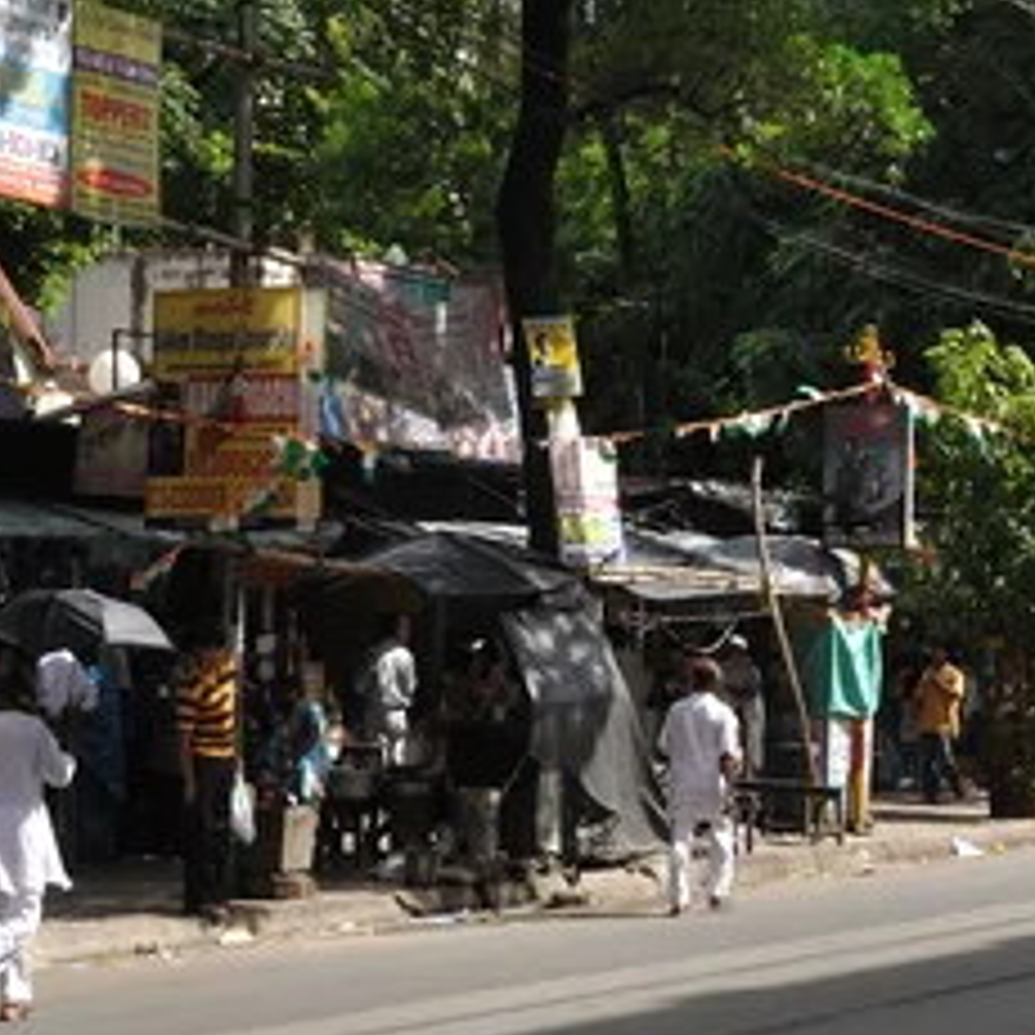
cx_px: 936
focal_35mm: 110
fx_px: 3737
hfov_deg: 15.6
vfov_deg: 15.7
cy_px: 367
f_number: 11
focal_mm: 25
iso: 200
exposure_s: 1/125
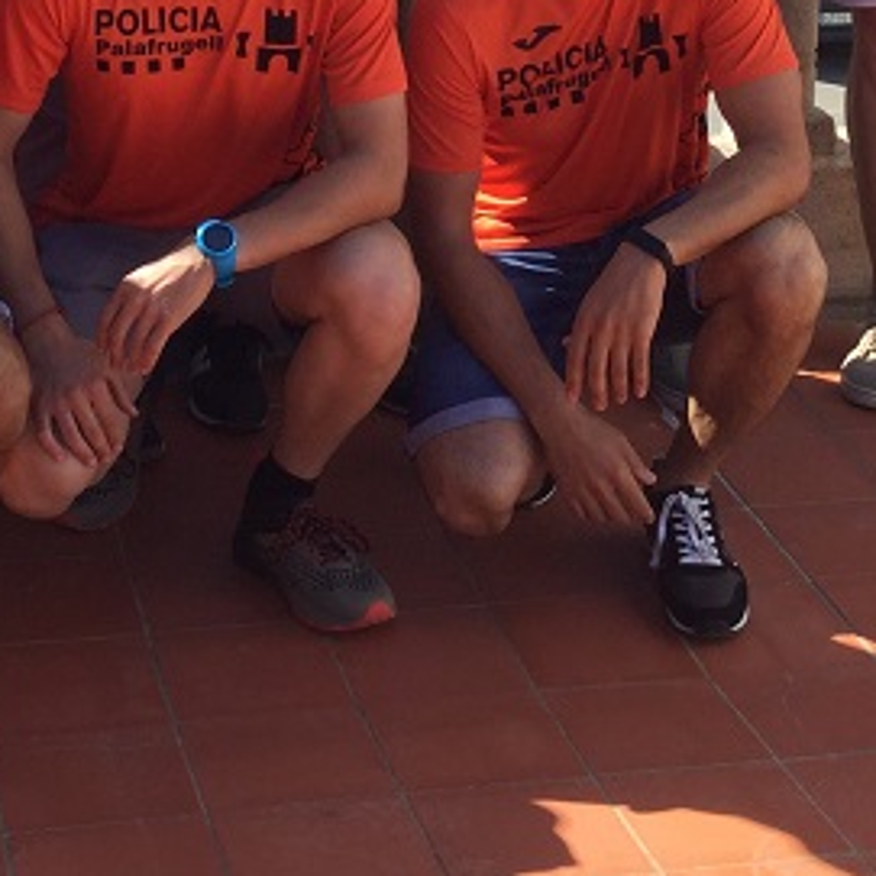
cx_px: 242
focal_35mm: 91
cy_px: -154
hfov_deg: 19.0
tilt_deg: -15.1
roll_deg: -1.7
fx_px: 2605
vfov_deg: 18.2
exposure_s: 1/503
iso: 25
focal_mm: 3.3
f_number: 2.4
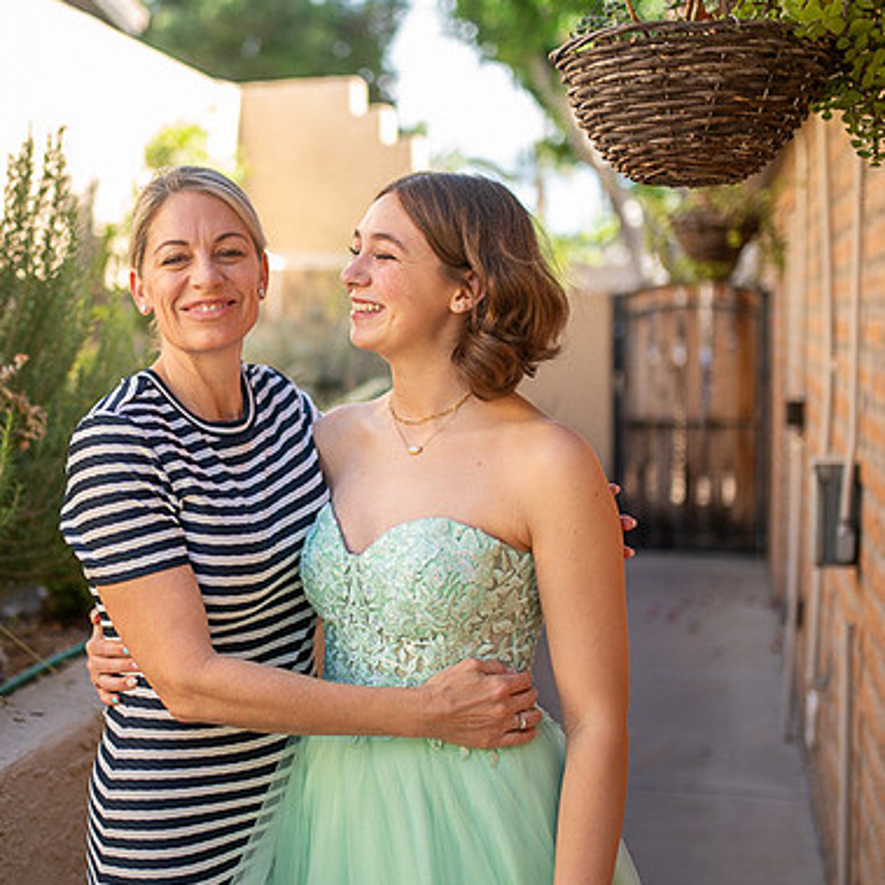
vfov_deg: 35.4
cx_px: 265
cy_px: 424
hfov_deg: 34.9
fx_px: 1388
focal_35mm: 48
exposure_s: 1/2500
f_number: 1.4
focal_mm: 35
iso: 400
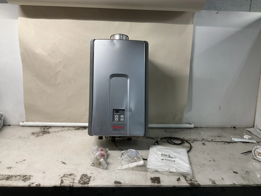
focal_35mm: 29
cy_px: 98
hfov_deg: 61.7
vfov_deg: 48.2
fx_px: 219
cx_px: 130
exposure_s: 1/120
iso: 64
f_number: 1.8
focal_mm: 3
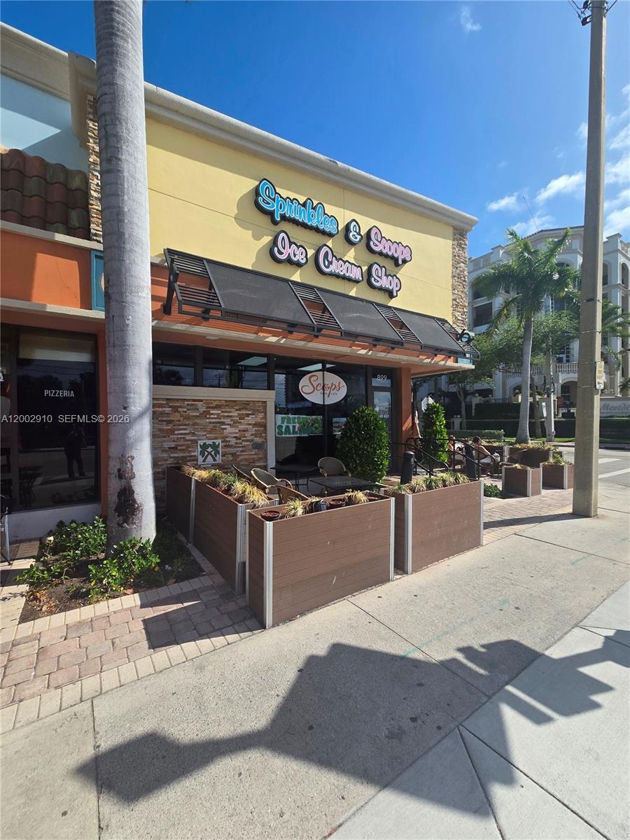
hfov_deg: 89.9
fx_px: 315
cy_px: 420
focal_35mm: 13
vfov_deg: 106.2
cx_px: 315
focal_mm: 2.2
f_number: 2.2
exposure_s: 1/2252
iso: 50
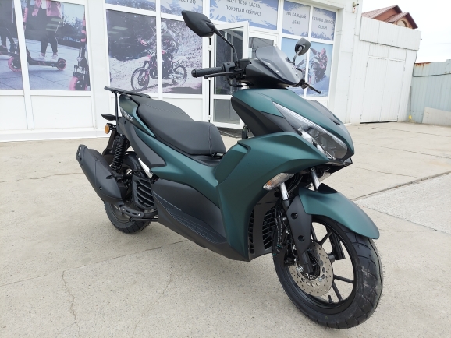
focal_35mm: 24
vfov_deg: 56.9
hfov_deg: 71.6
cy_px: 169
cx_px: 226
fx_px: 313
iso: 40
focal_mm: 5.23
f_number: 1.8
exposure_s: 1/501
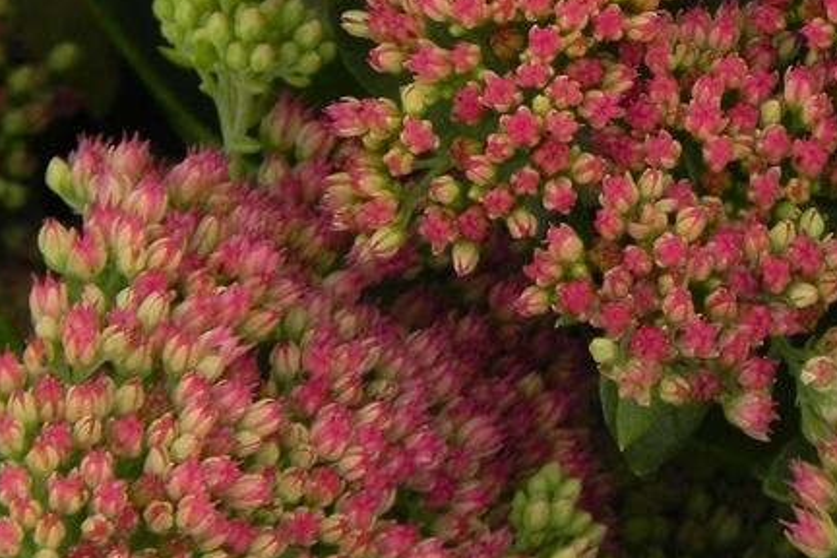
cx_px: 531
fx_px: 13042
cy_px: -138
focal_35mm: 561
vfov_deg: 2.4
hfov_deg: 3.7
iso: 160
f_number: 5.6
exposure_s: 1/400
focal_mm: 51.8
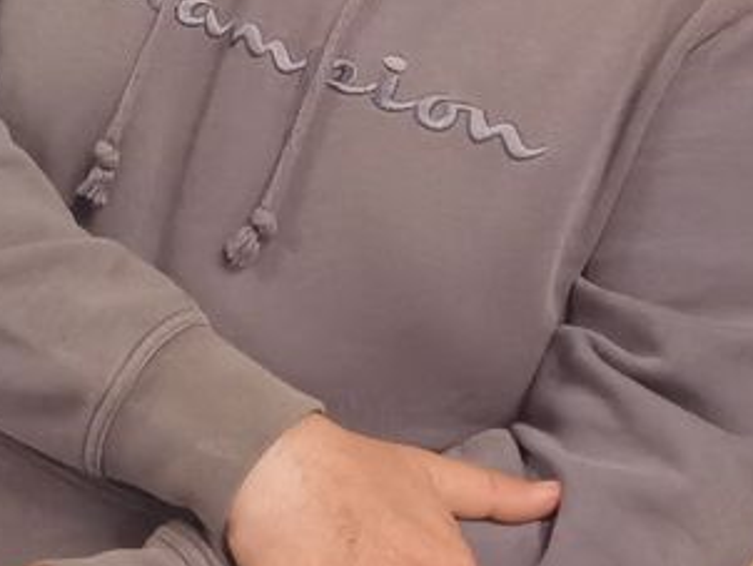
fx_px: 2765
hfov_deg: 13.7
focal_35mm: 127
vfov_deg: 11.6
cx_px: -636
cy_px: -5
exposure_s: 1/100
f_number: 1.9
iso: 400
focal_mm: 6.71
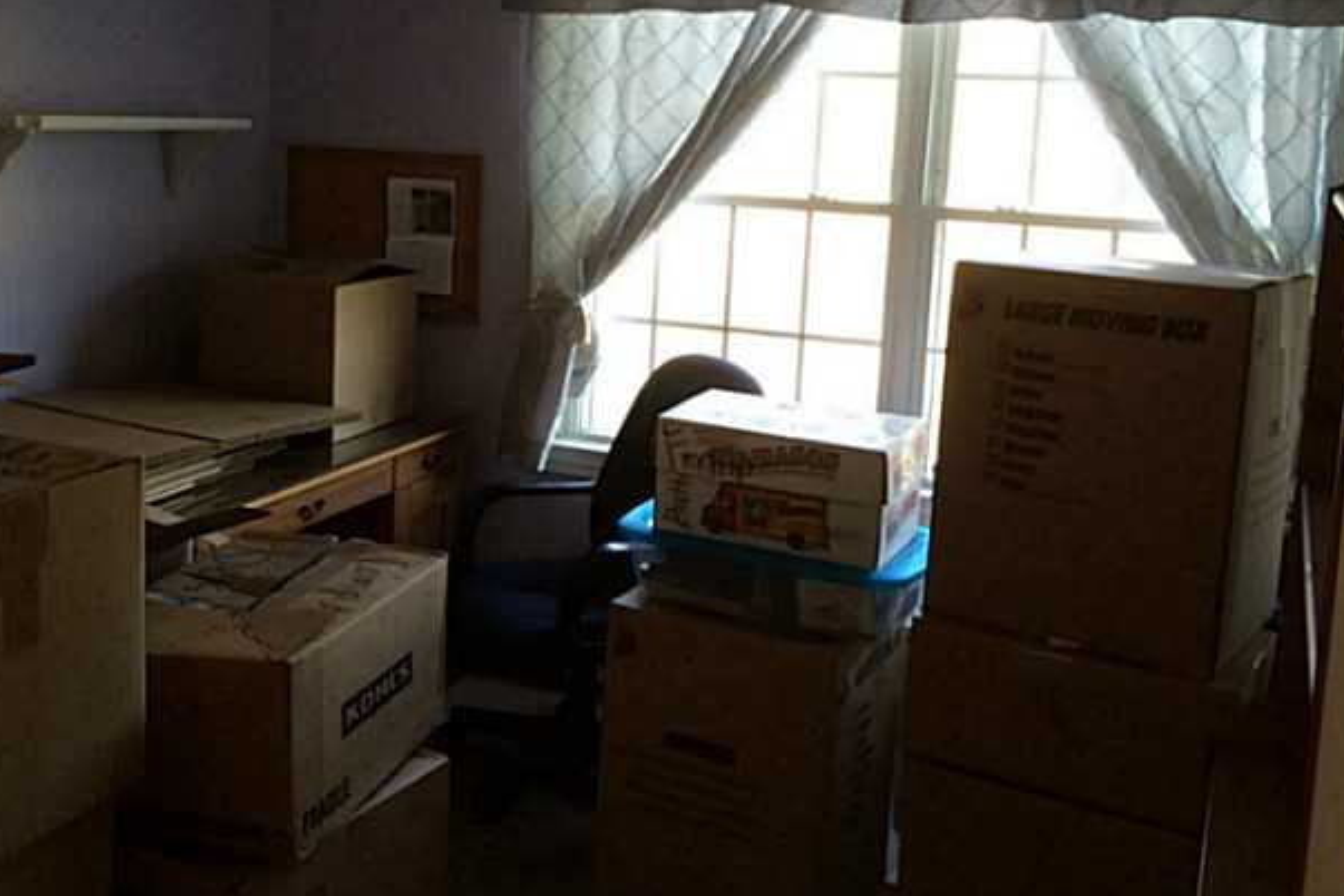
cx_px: 519
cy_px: 303
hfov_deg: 48.1
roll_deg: -1.4
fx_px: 1493
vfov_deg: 33.1
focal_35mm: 40
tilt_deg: -9.5
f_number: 2.2
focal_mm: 4.15
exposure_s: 1/30
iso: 50
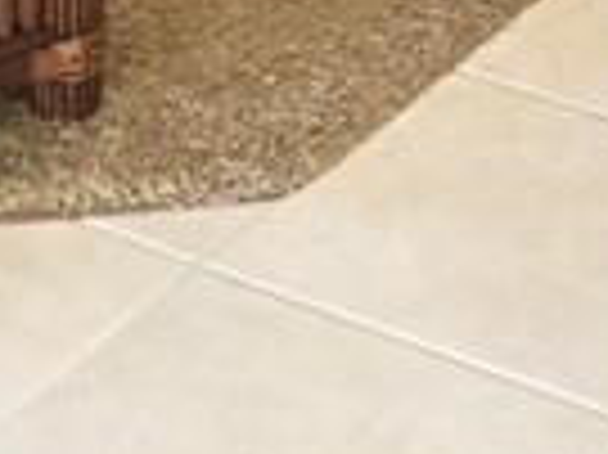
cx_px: 239
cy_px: -778
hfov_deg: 9.0
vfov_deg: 6.3
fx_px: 3861
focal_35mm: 220
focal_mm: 4.15
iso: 25
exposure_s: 1/33
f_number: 2.2
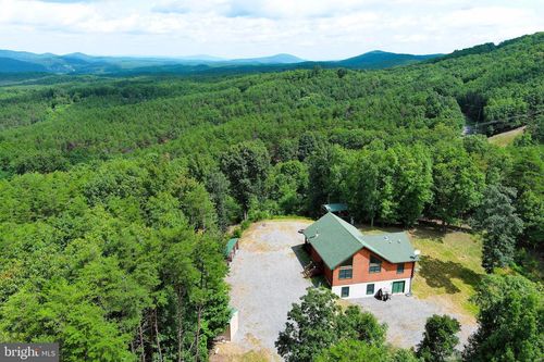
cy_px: 181
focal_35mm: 29
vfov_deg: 44.9
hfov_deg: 63.7
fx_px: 438
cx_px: 272
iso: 100
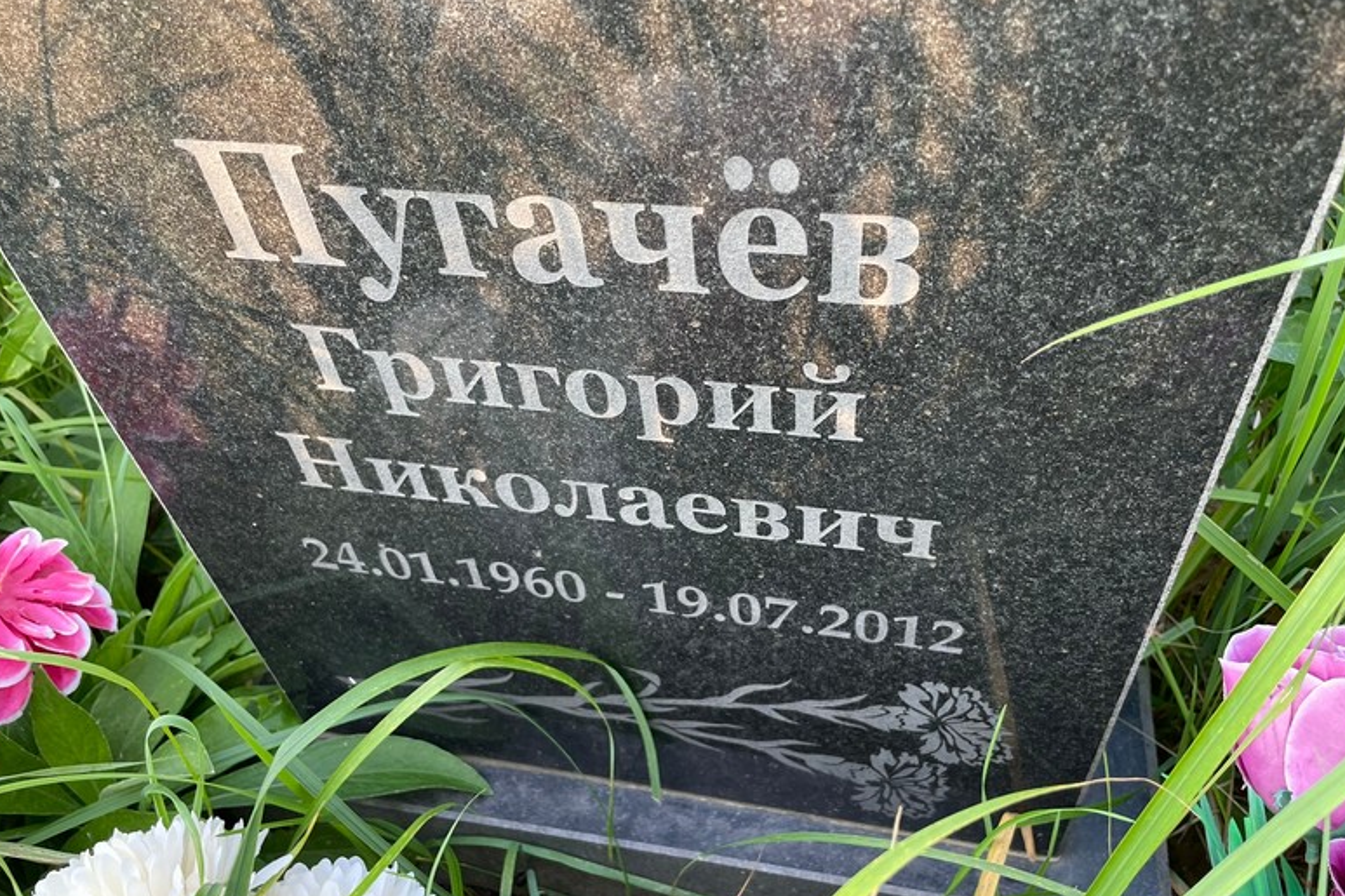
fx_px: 1046
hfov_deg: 65.5
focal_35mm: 28
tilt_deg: -49.3
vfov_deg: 46.4
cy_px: 461
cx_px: 670
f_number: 1.6
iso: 80
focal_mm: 4.2
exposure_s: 1/121
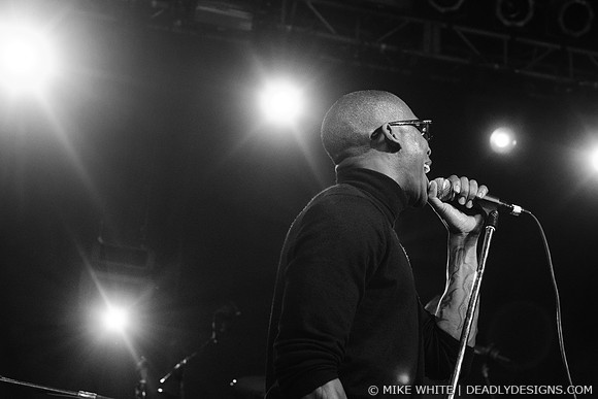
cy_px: 200
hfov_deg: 30.5
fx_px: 1097
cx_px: 299
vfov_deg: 20.6
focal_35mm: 66
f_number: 3.5
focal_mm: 44
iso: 1600
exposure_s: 1/400
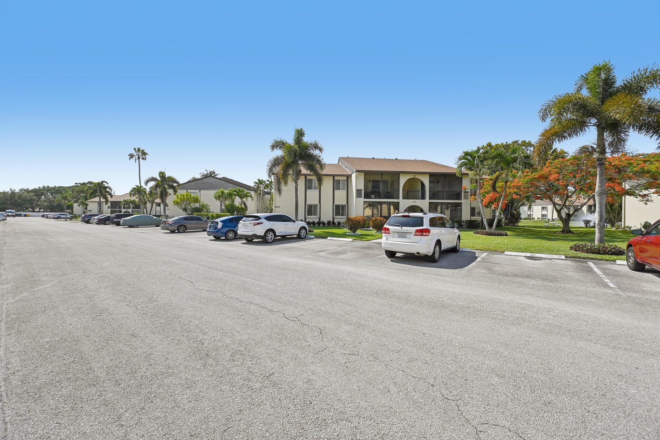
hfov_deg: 104.3
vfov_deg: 81.2
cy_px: 220
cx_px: 330
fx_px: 257
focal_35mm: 14
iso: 200
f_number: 8
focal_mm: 14
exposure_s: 1/1000
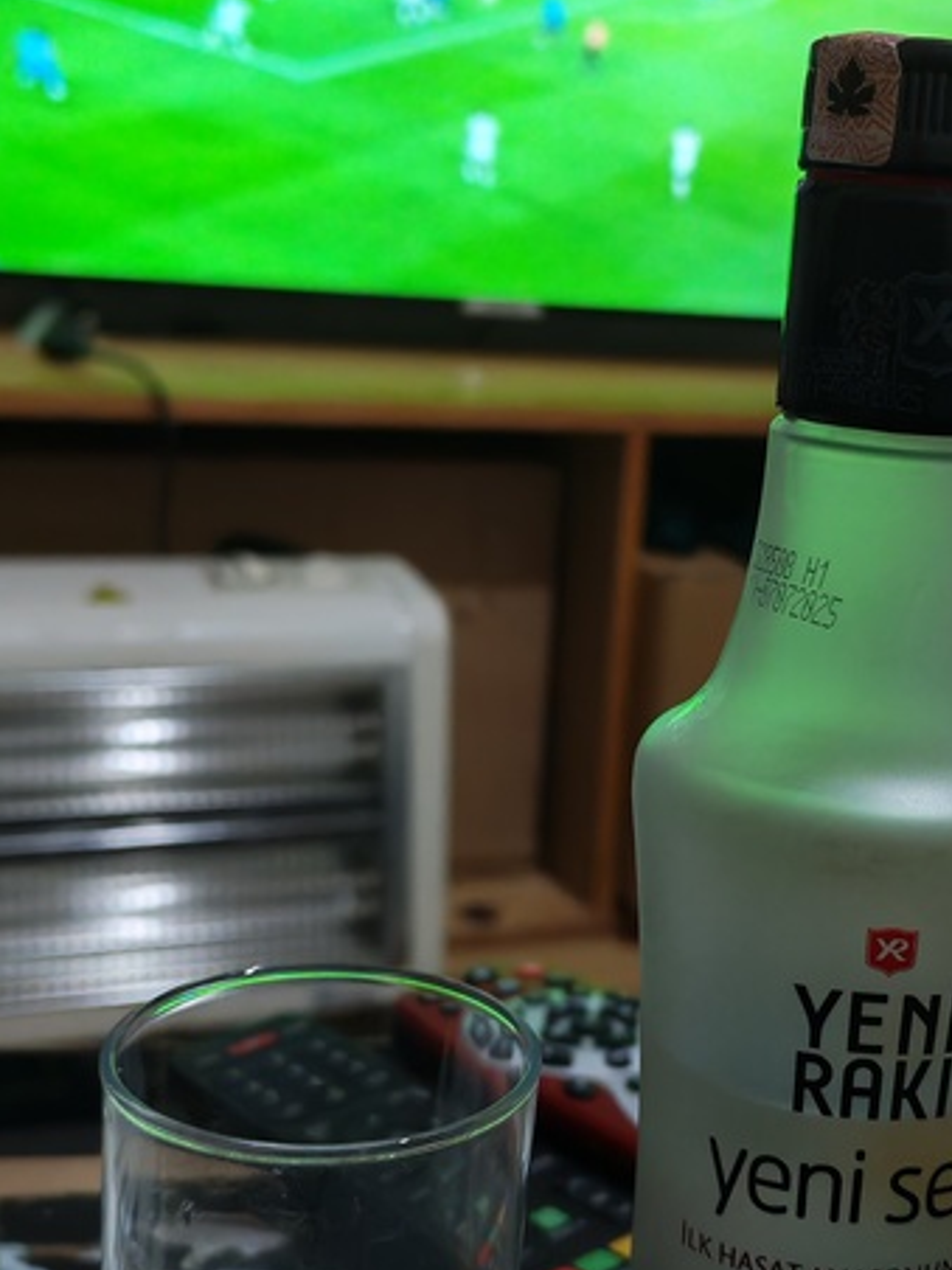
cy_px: 624
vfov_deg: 34.9
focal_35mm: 55
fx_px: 2017
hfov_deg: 26.3
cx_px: 688
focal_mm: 6.12
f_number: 1.9
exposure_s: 1/100
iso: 1250
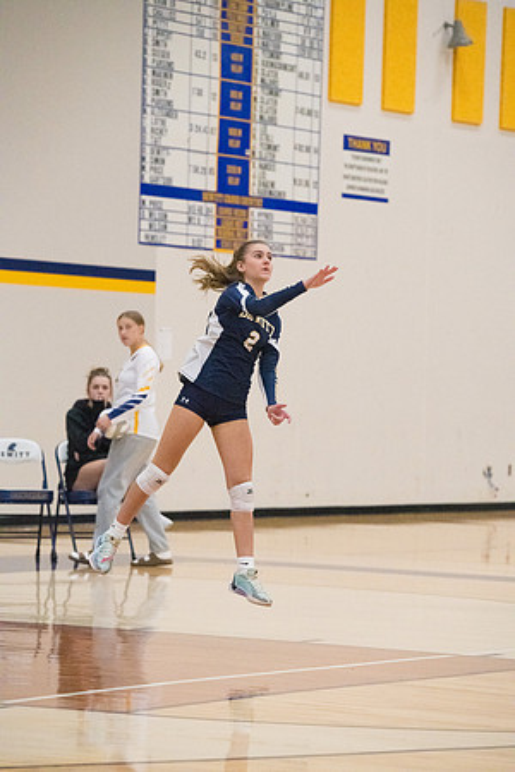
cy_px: 386
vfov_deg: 12.5
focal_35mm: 165
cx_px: 258
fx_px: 3540
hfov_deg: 8.3
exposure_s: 1/1250
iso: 10000
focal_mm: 165
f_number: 4.5
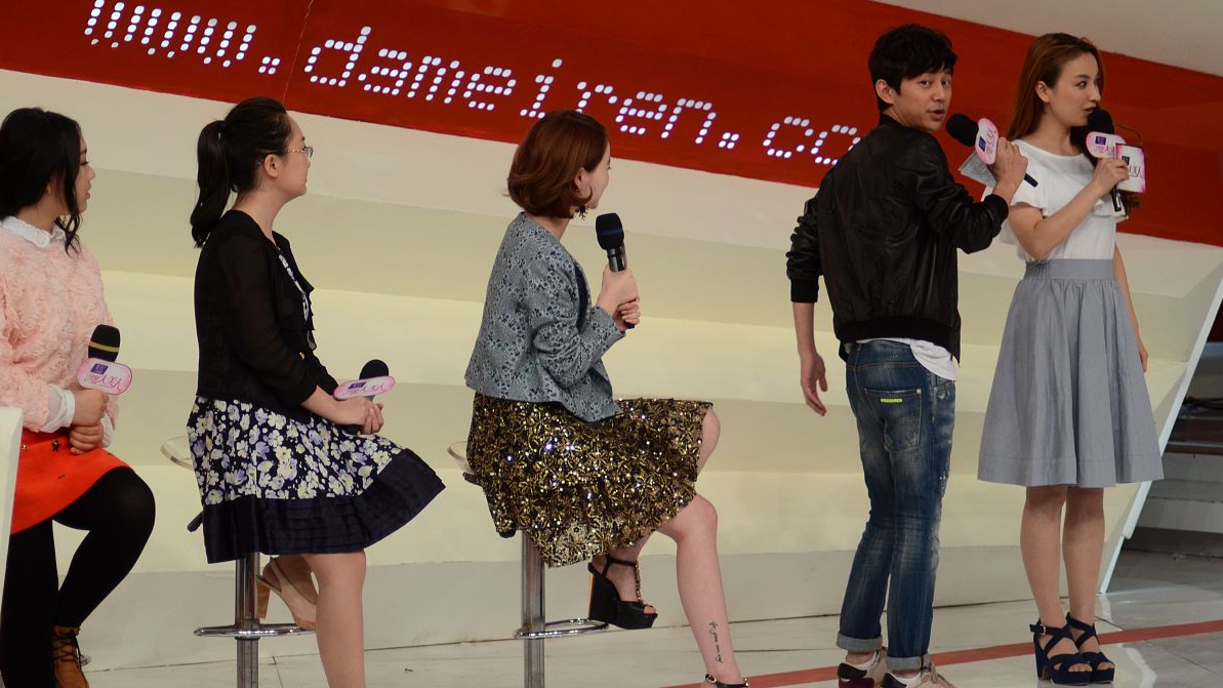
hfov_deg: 15.1
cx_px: 610
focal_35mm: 142
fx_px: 4605
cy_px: 333
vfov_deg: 8.5
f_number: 4
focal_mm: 90
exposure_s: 1/200
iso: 640
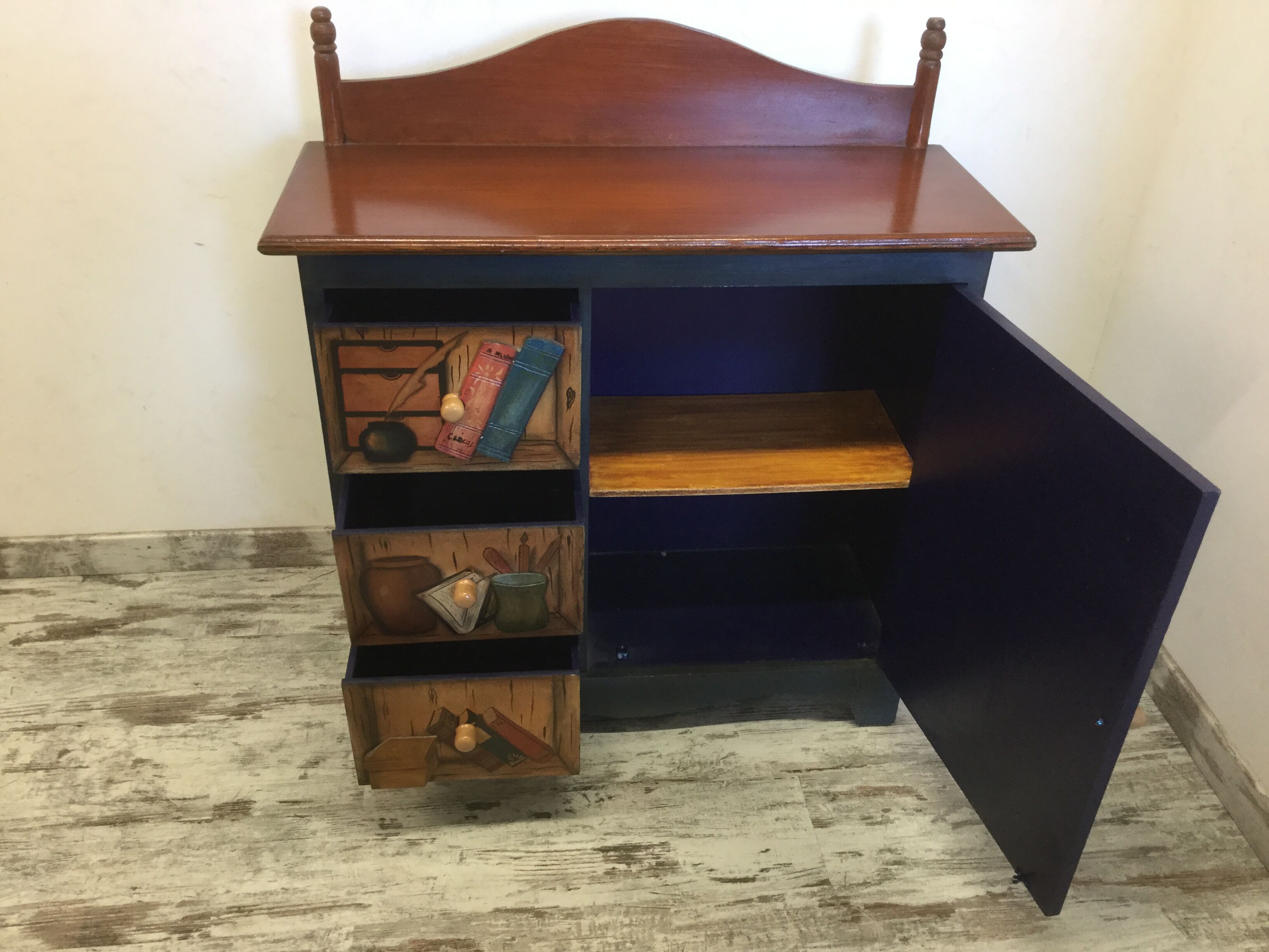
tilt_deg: -35.6
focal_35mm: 31
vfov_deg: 45.4
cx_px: 634
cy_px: 476
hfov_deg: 58.4
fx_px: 1136
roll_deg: -1.8
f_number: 2.4
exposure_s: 1/33
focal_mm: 3.3
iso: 100
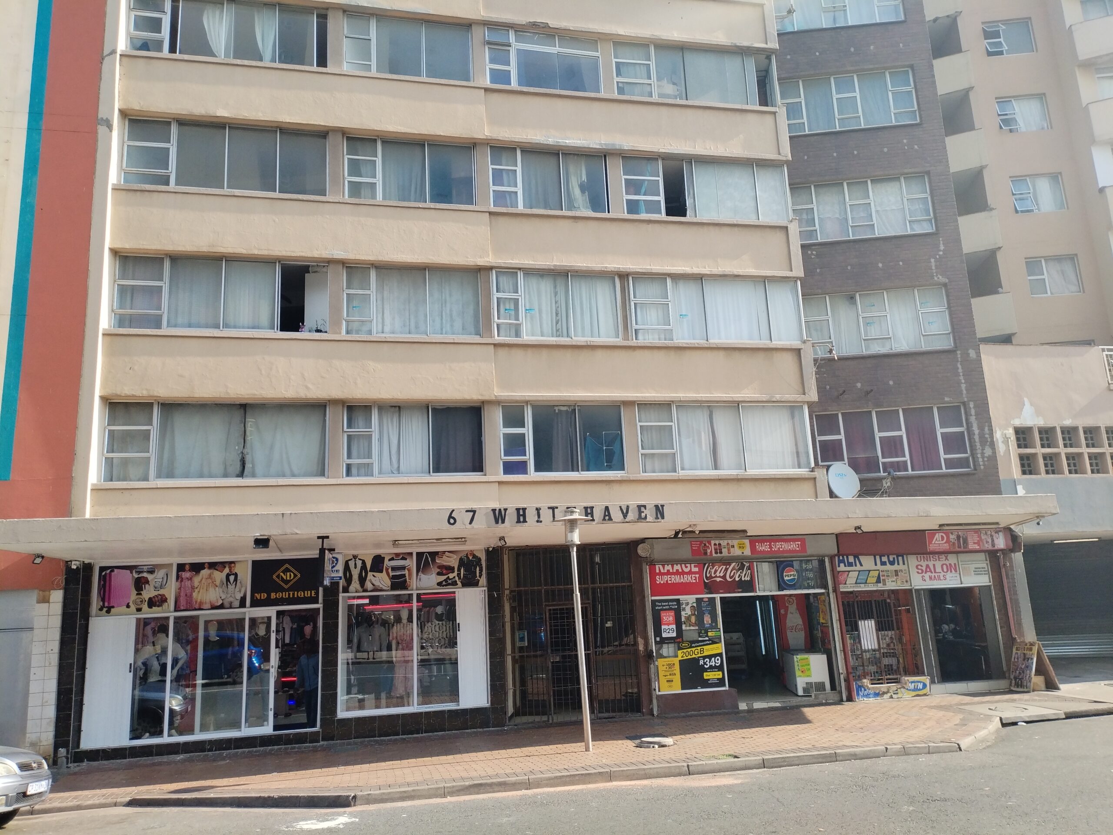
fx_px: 836
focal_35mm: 26
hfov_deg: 67.3
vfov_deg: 53.1
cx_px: 556
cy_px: 418
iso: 100
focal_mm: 4.25
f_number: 1.8
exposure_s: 1/447
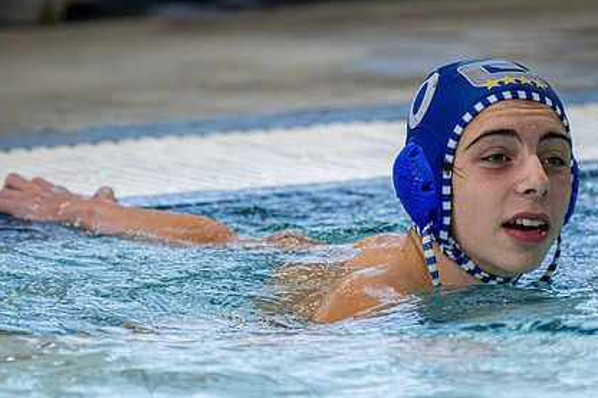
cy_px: 212
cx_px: 436
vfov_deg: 2.3
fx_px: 10095
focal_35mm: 608
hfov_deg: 3.4
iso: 9000
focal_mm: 280
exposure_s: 1/1000
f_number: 4
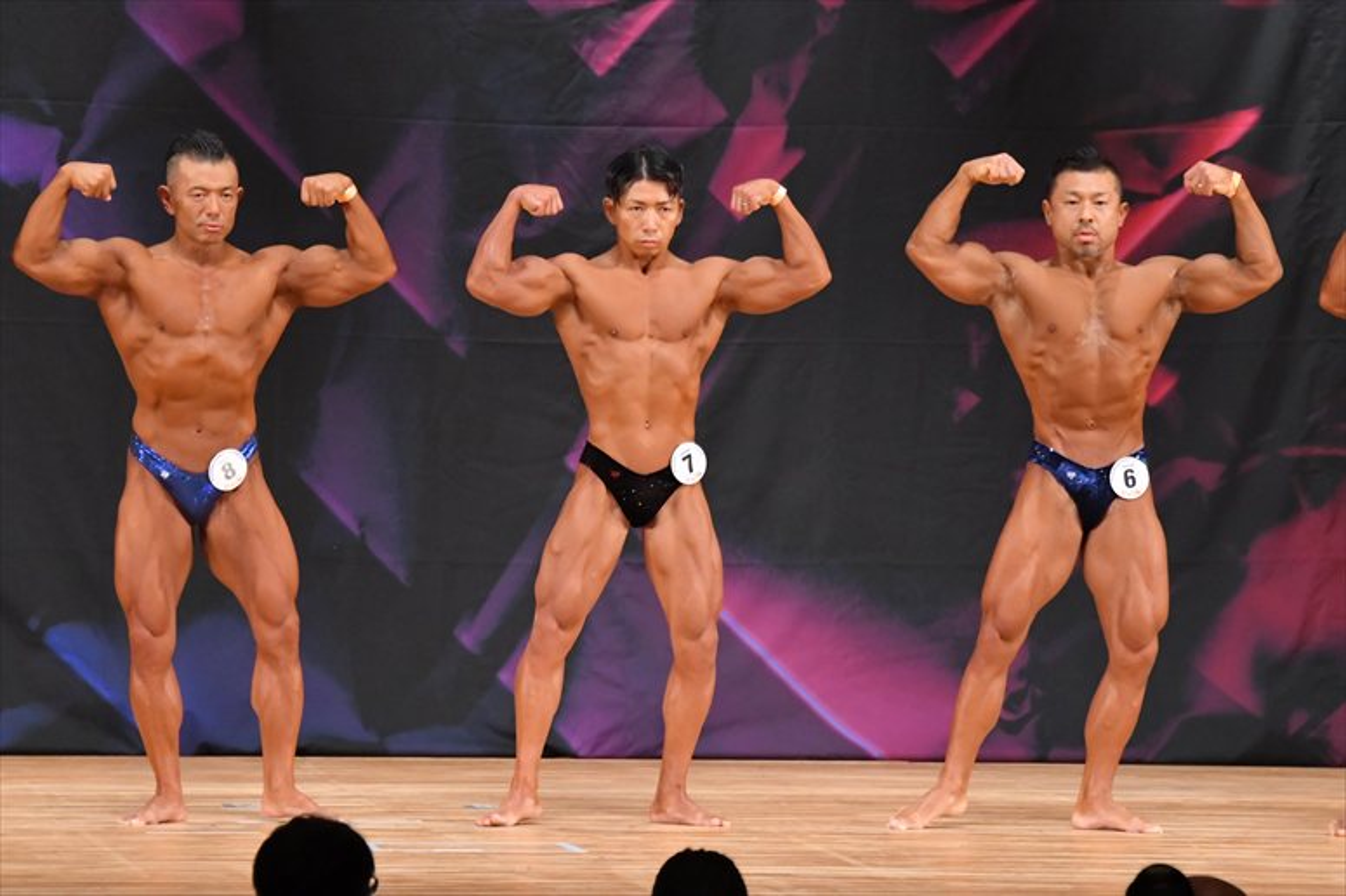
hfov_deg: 7.6
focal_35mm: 270
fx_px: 10090
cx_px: 673
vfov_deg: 5.1
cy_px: 448
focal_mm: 180
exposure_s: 1/400
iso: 6400
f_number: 5.6
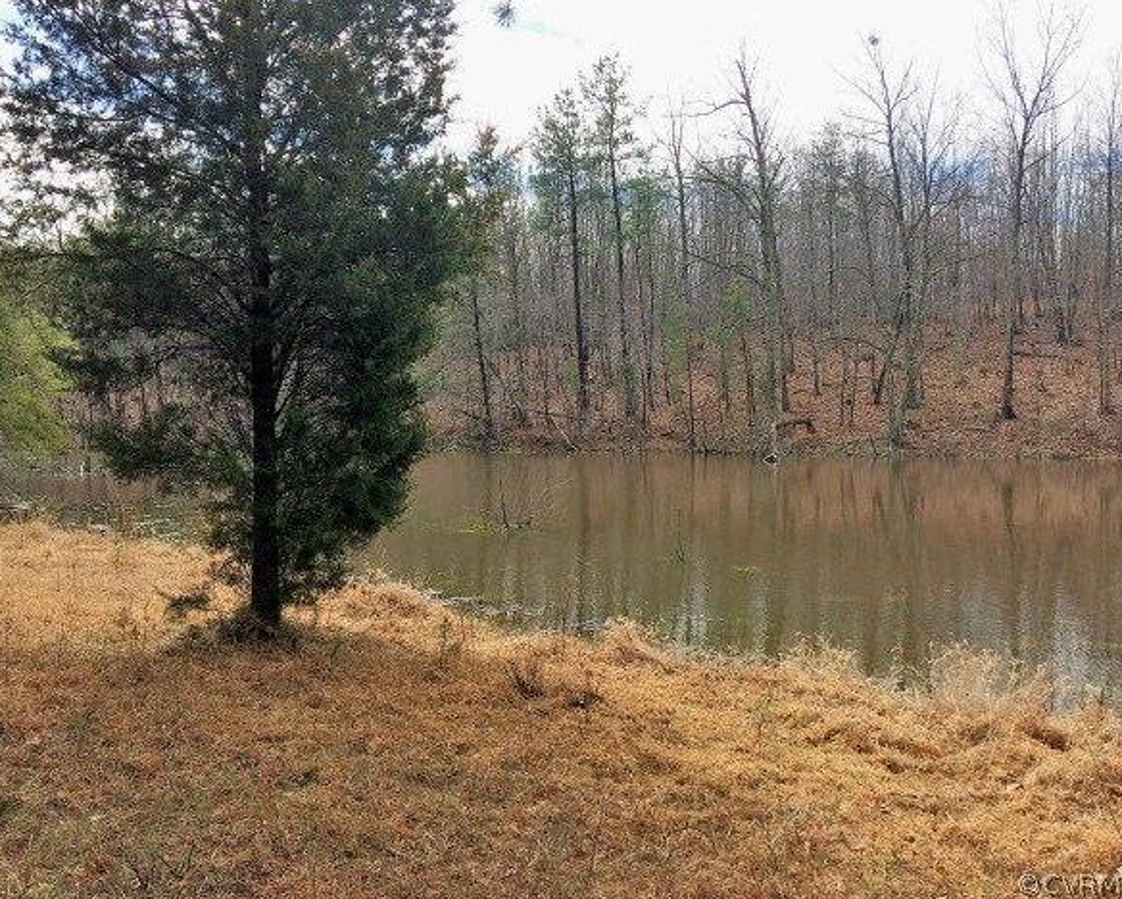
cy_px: 444
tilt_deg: -0.8
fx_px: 1030
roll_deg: -0.5
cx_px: 542
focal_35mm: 31
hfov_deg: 57.1
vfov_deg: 47.2
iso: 32
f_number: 2.2
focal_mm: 4.15
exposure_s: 1/1244
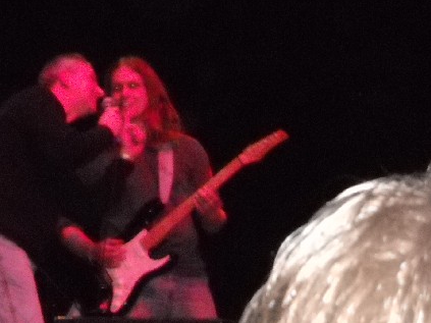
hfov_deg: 9.3
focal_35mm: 213
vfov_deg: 7.0
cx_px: 53
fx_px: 2651
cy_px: 131
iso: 1600
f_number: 4.8
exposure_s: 1/60
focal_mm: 14.9
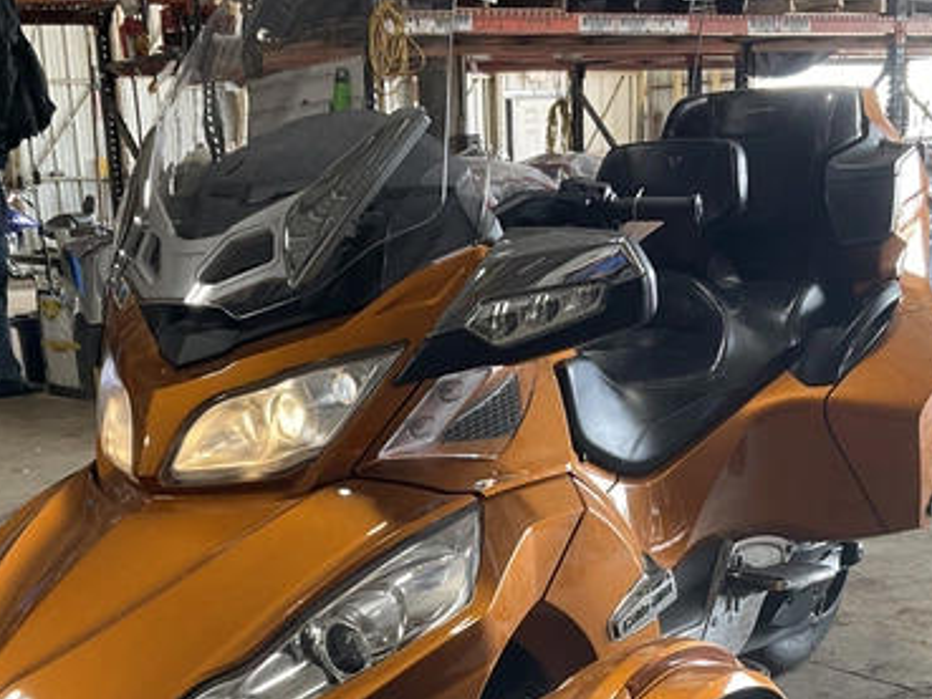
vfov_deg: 24.2
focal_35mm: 59
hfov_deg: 32.7
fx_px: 1589
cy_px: 625
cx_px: 422
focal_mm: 3
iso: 64
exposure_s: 1/69
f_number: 1.8
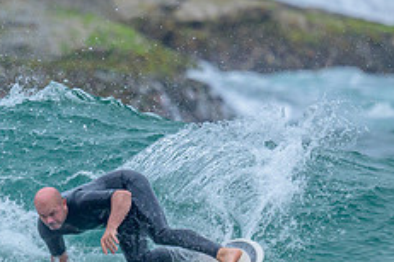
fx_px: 30204
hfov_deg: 0.7
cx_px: -89
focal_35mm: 2760
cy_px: 236
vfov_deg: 0.5
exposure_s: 1/3200
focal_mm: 800
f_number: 6.3
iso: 640
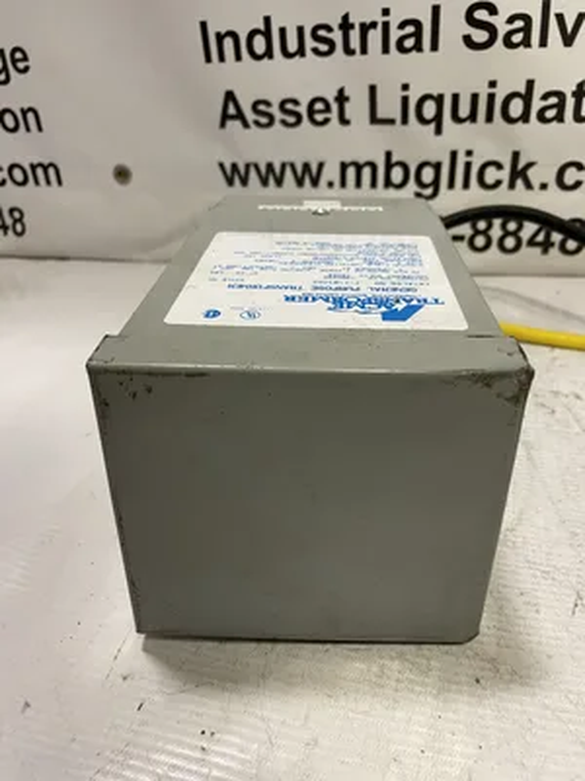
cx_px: 292
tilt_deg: -32.4
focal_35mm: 26
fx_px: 586
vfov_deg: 67.3
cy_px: 390
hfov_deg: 53.1
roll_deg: +3.8
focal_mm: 4.2
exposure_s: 1/60
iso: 160
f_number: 1.6
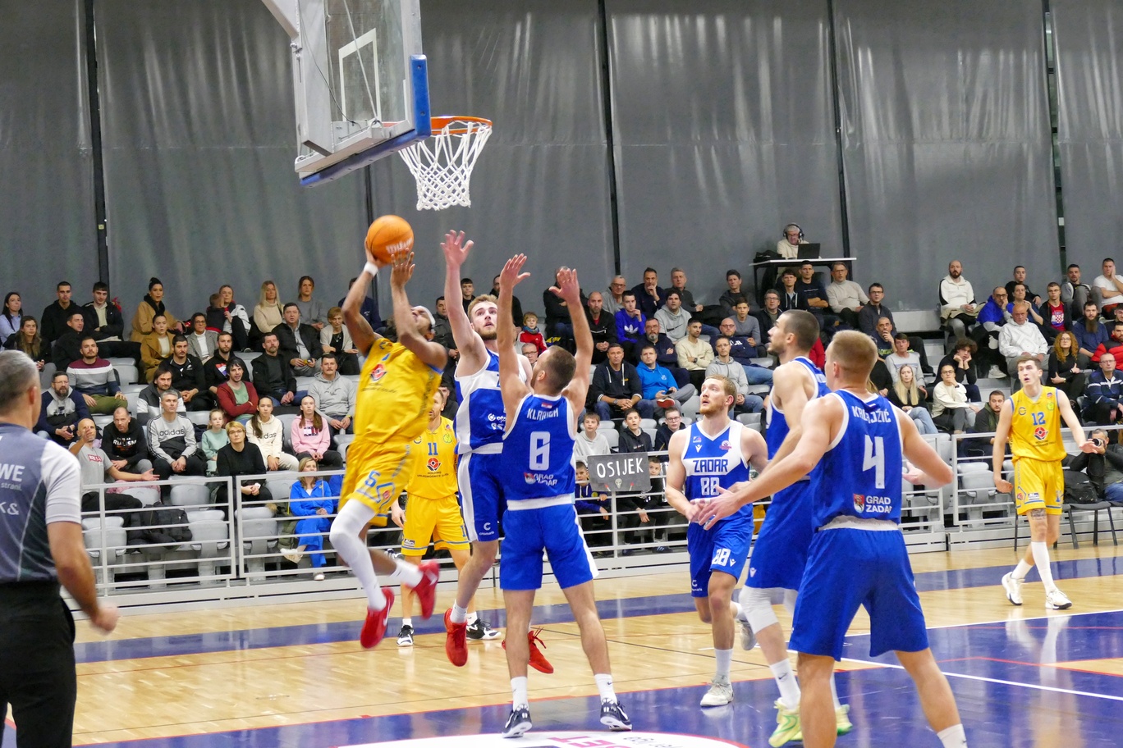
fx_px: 2402
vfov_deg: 17.7
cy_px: 374
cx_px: 562
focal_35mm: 77
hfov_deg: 26.3
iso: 2500
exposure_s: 1/160
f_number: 3.7
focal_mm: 28.21
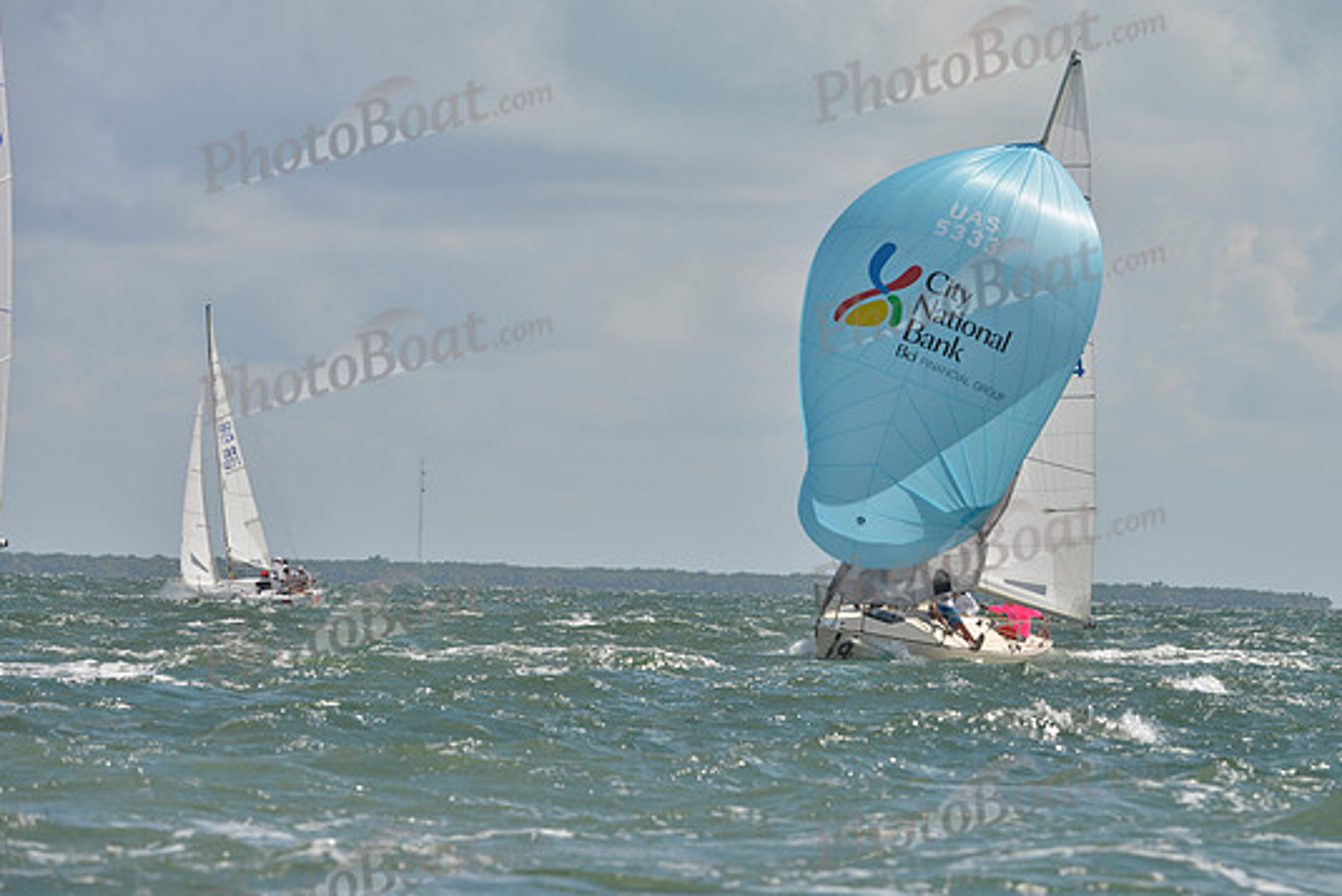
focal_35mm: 260
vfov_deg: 5.3
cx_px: 685
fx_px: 9694
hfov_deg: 7.9
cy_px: 456
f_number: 8
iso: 200
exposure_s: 1/1000
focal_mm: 240
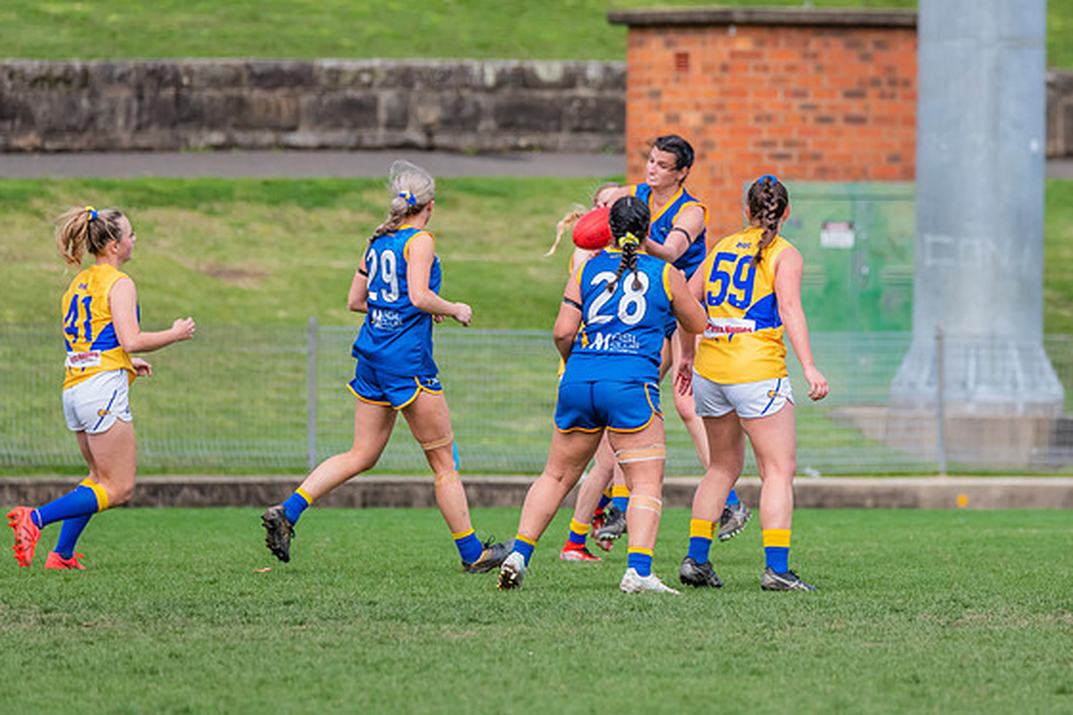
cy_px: 299
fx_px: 16630
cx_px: 684
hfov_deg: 3.7
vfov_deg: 2.5
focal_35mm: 558
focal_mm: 420
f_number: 7.1
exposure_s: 1/1600
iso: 800
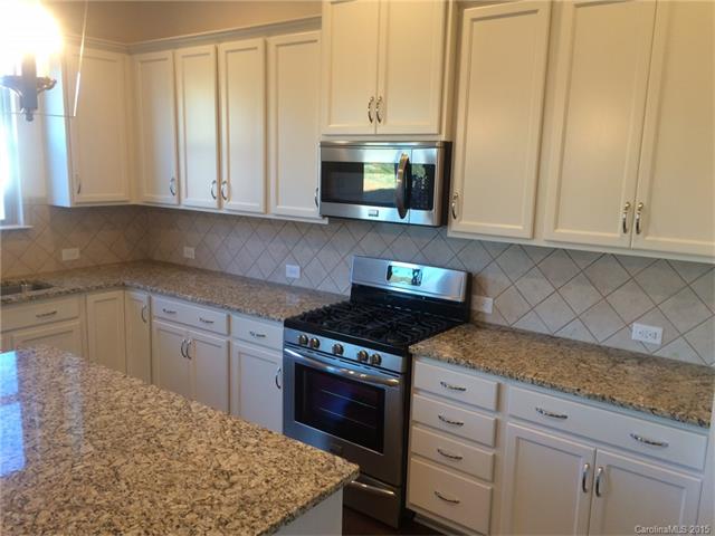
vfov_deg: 48.2
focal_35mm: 29
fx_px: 599
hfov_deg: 61.7
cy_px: 268
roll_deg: -1.9
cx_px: 358
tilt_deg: -11.9
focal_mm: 4.15
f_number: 2.2
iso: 64
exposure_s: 1/30
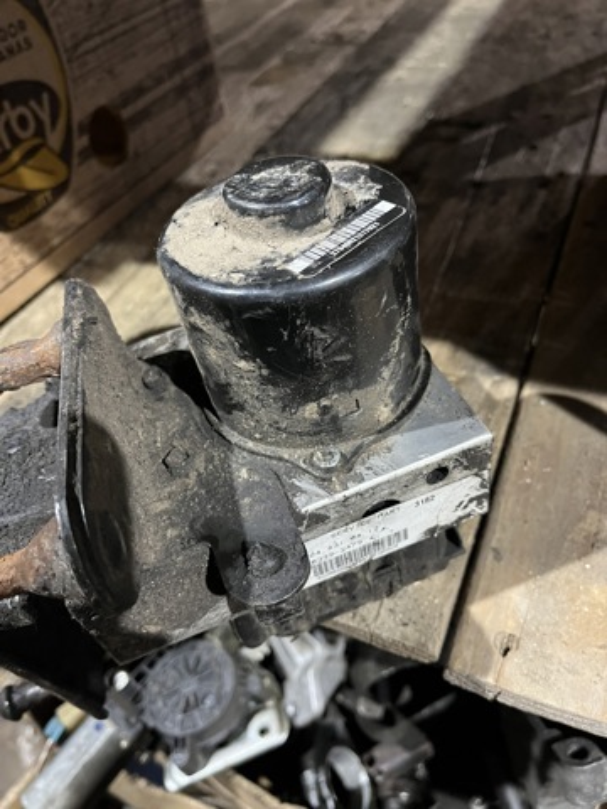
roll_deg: +10.0
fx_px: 608
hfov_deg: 53.1
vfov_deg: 67.3
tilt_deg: -44.7
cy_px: 404
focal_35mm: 26
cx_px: 304
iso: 500
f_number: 1.6
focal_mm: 5.1
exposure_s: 1/33
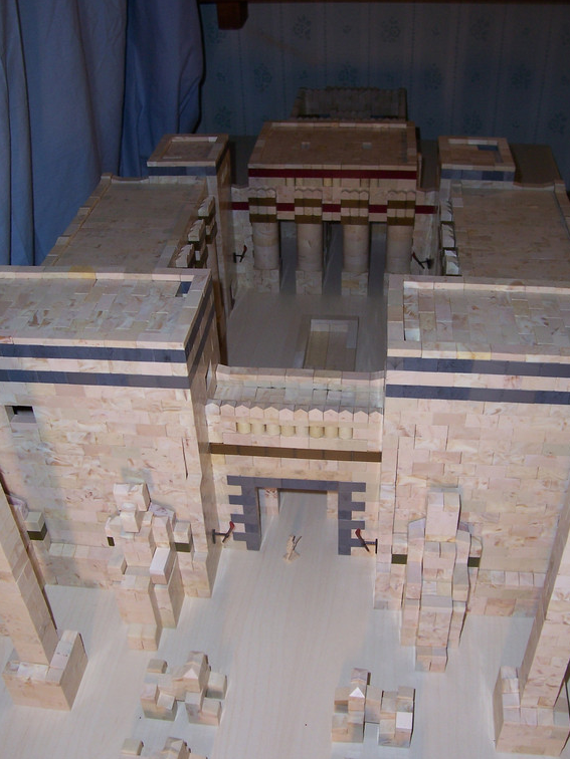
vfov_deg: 51.3
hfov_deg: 39.7
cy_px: 392
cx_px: 282
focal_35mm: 36
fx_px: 790
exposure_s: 1/60
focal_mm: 5.6
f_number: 2.7
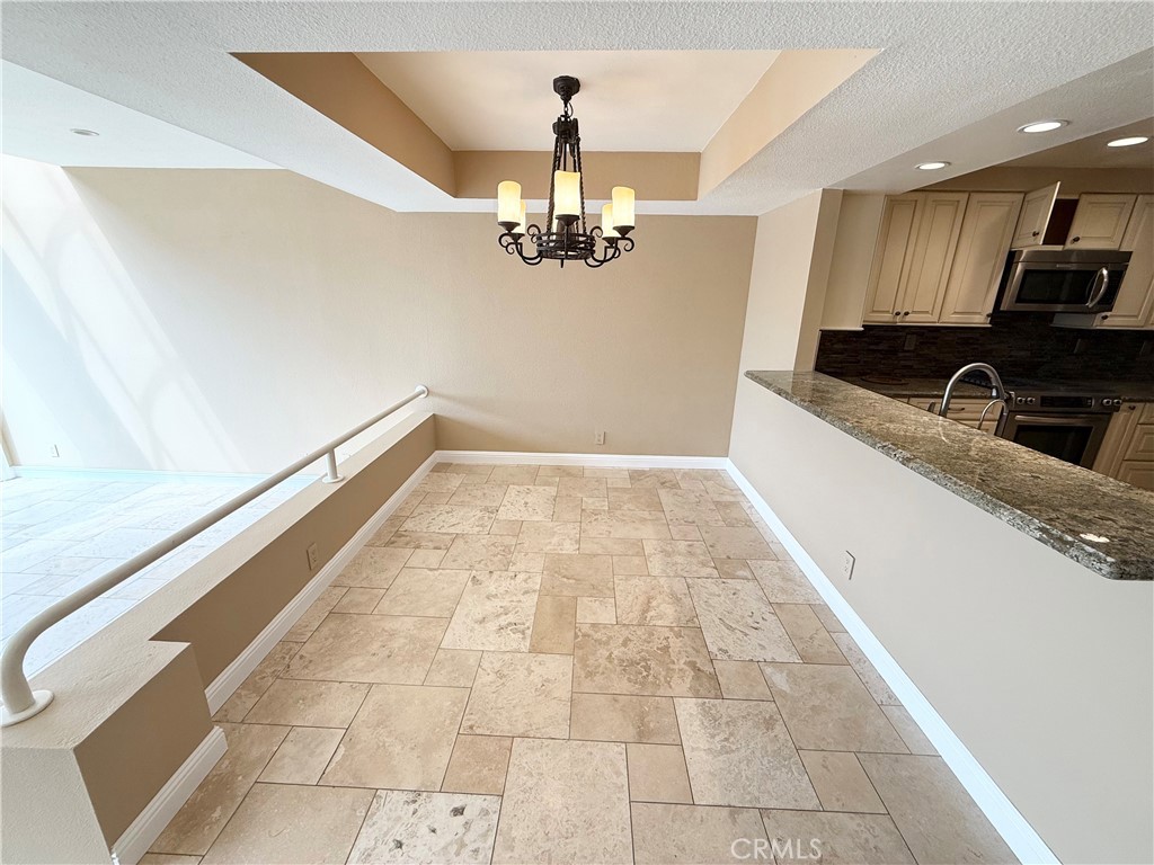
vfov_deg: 85.7
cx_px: 577
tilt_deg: -16.7
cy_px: 432
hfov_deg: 102.1
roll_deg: -0.5
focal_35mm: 14
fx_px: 467
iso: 64
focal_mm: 2.22
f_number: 2.2
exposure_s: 1/128
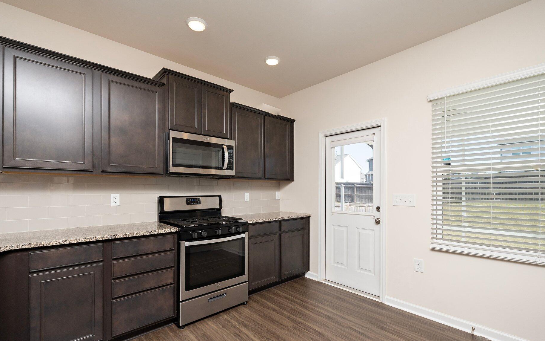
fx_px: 238
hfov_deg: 97.8
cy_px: 197
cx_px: 275
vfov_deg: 70.8
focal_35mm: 16
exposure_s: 1/160
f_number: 11
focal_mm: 14
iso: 640
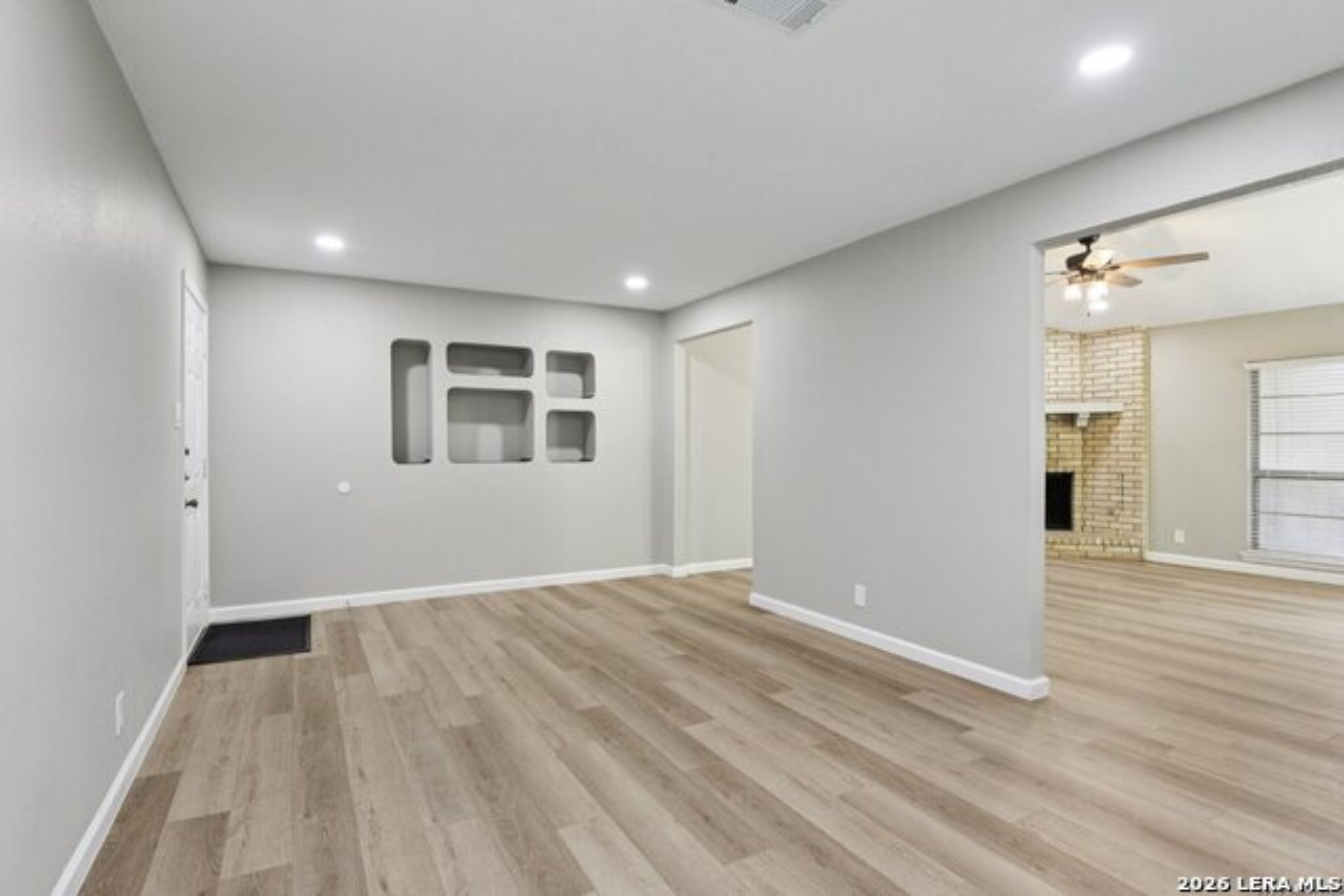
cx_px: 672
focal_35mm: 18
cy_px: 448
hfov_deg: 90.0
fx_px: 672
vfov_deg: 67.4
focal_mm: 18
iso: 1600
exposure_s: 1/20
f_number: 8
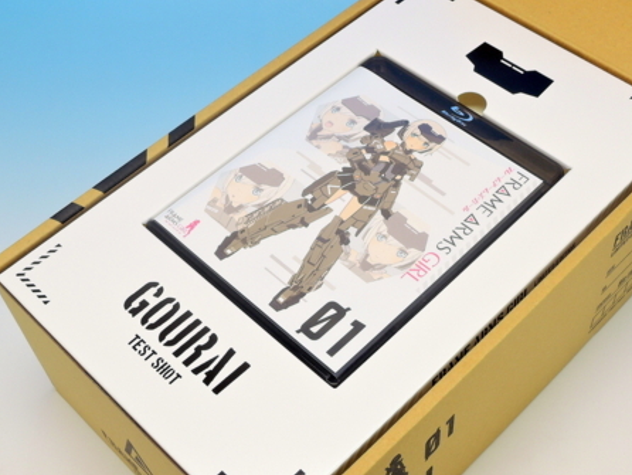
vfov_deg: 26.1
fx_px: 1023
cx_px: 343
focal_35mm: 56
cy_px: 223
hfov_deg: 34.3
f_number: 7.1
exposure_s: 1/2
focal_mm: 10.7
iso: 80
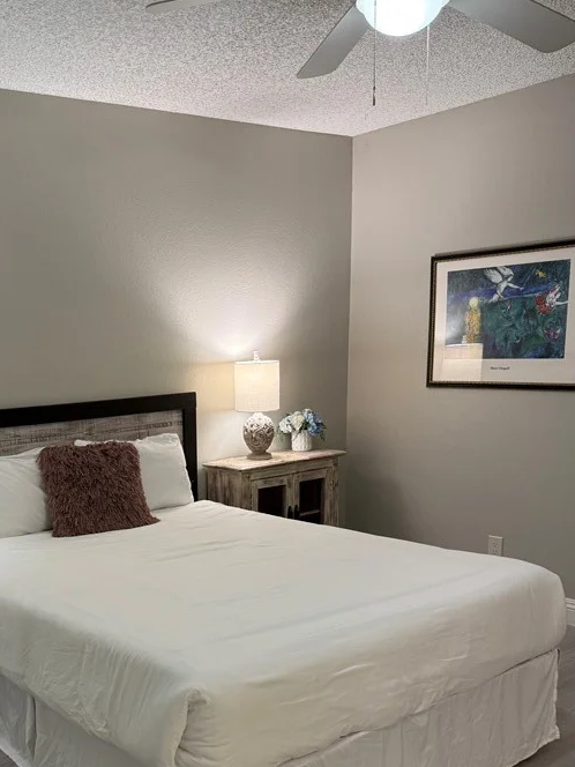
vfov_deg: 48.7
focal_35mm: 37
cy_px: 549
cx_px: 160
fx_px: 819
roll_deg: +3.6
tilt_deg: -14.1
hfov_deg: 37.9
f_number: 1.78
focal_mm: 6.76
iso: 125
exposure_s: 1/60
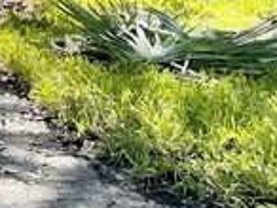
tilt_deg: +5.8
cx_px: -383
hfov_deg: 9.6
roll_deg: -0.2
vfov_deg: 7.4
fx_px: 1459
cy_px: -363
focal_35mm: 182
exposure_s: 1/917
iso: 32
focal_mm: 4.2
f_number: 1.6
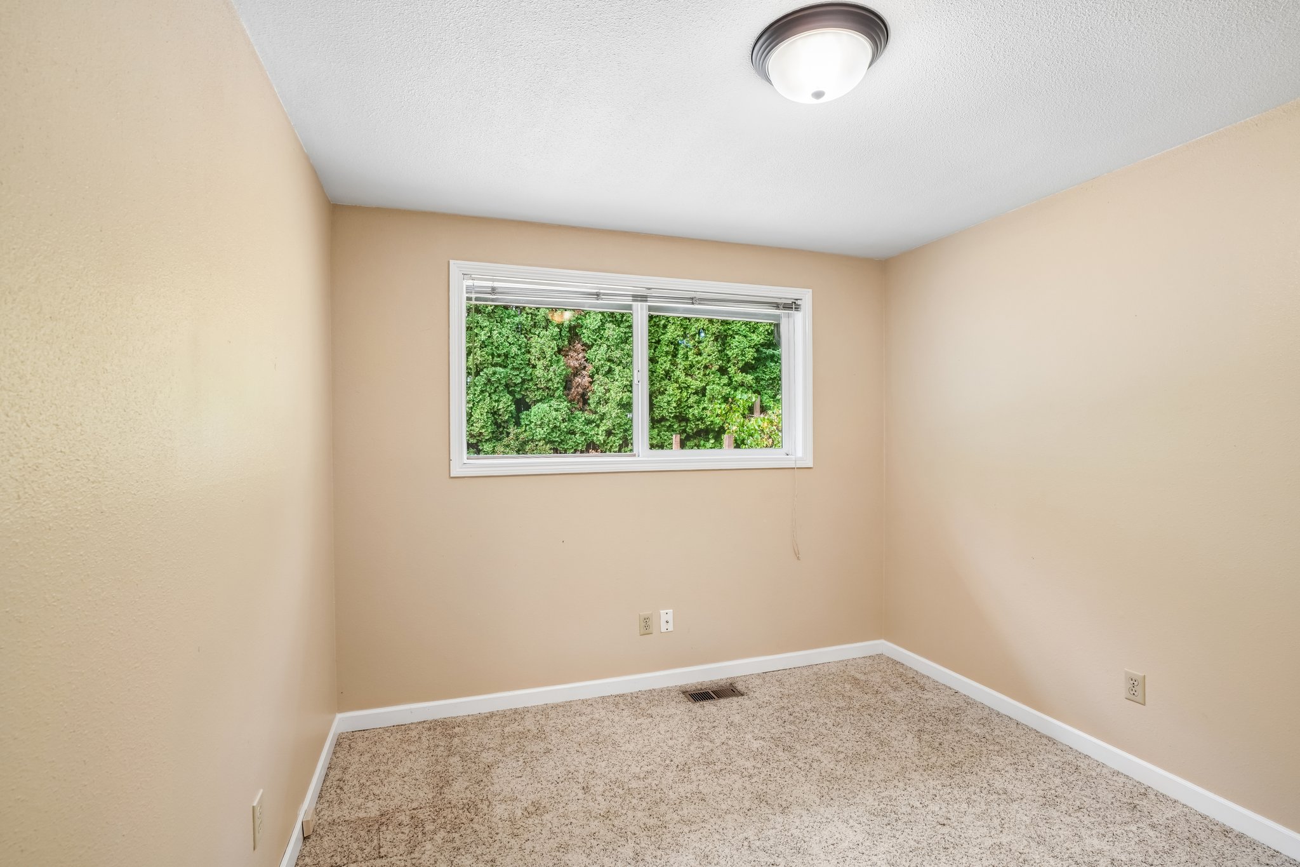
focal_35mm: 16
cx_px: 650
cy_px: 434
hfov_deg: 96.7
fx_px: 578
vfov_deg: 73.7
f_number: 8
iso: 400
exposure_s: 1/20
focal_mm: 16
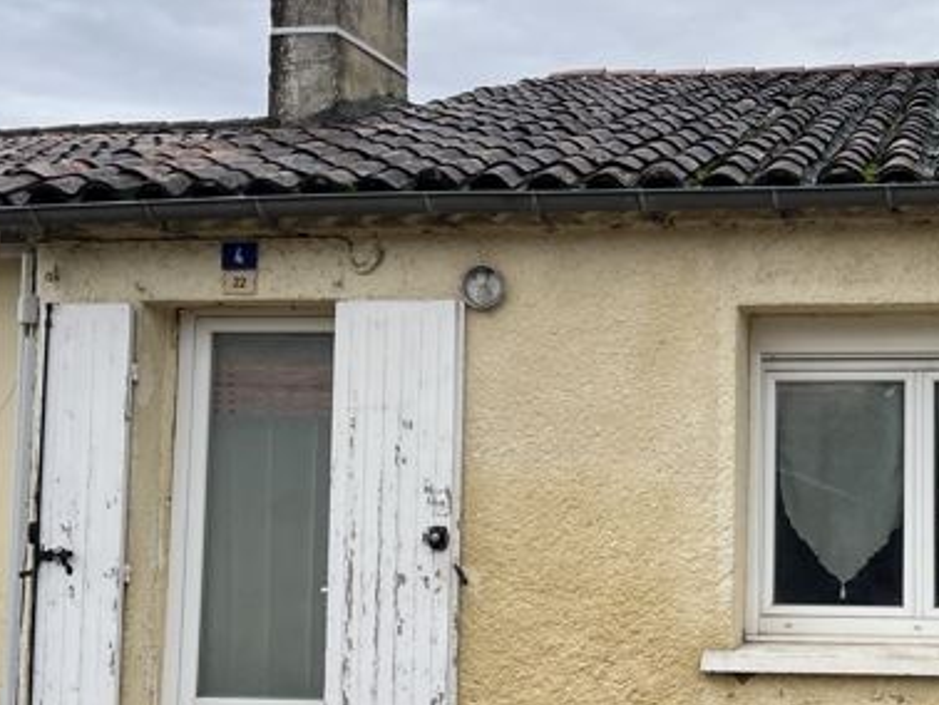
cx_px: 874
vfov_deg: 26.6
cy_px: 400
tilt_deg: +5.1
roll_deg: +0.3
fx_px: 1493
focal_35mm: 55
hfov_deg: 32.8
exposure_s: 1/1212
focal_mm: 5.1
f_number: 1.6
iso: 50
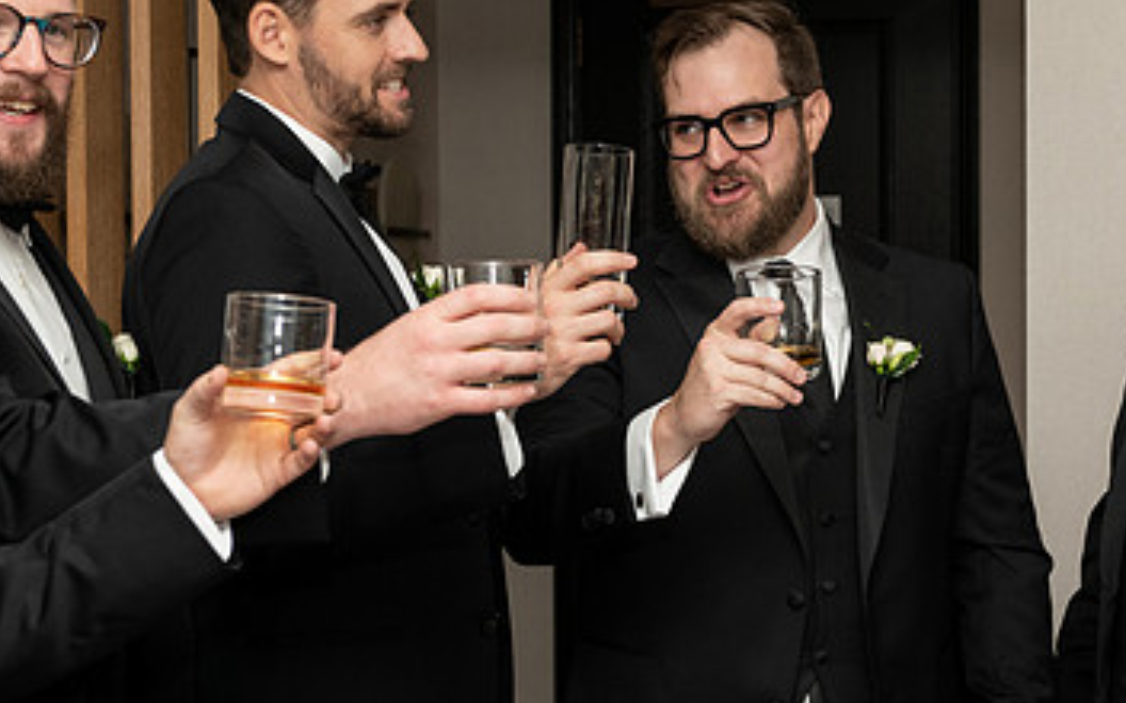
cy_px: 328
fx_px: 2578
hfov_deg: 24.5
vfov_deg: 15.5
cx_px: 768
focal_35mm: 84
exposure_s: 1/200
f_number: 4.5
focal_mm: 50
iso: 1250
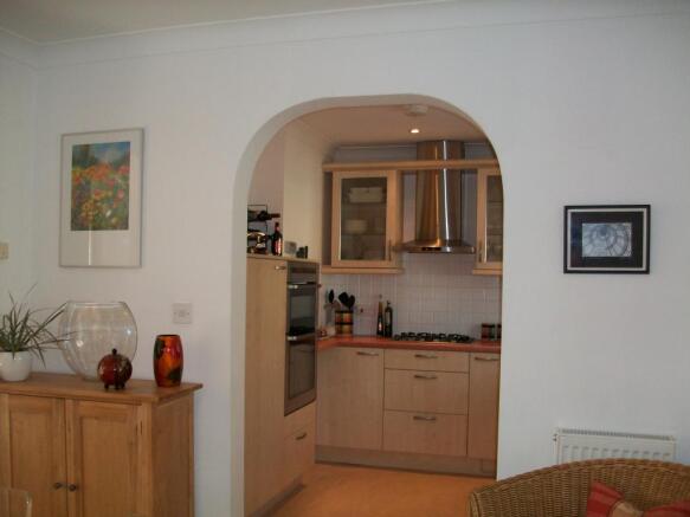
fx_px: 678
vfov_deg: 41.8
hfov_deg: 54.0
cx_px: 345
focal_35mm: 34
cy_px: 258
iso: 120
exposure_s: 1/60
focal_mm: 5.7
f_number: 2.8
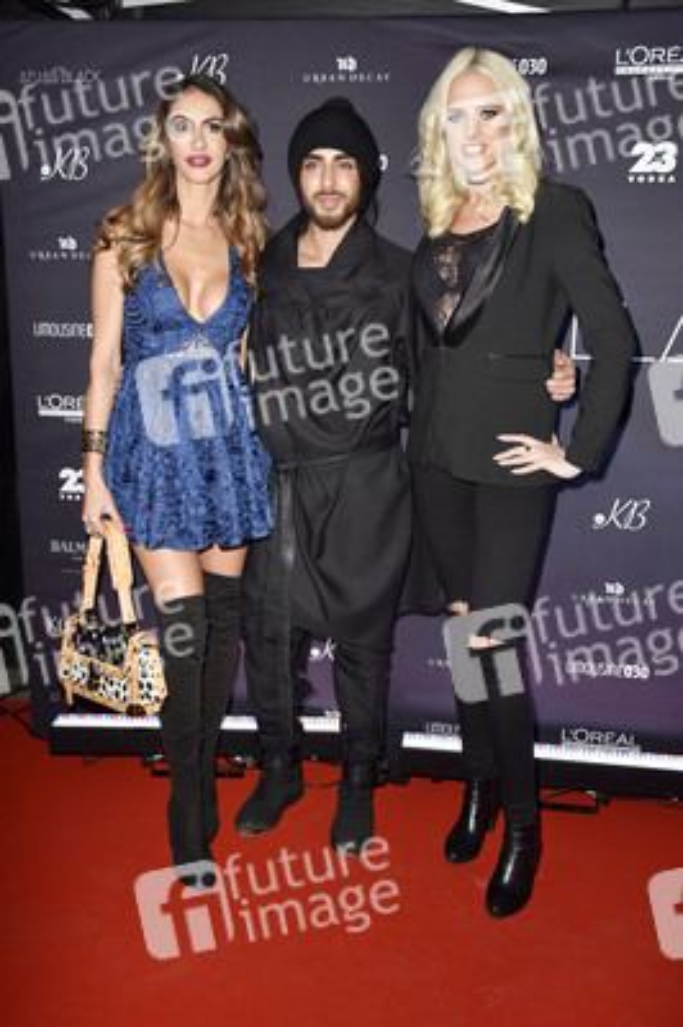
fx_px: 969
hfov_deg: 38.8
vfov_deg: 55.8
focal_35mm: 34
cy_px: 514
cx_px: 342
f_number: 5
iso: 800
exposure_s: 1/125
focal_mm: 34
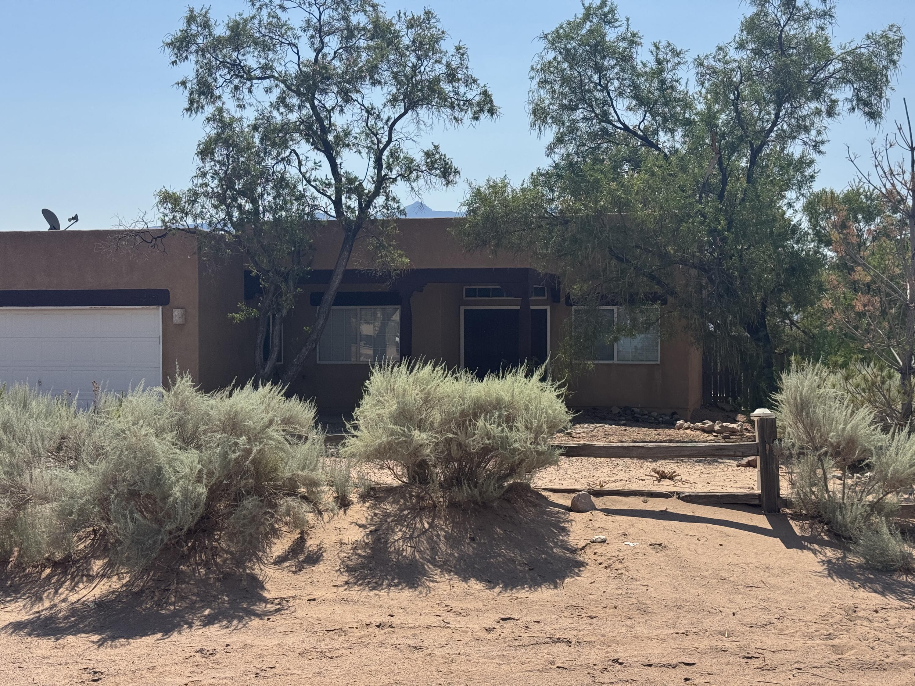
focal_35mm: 48
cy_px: 343
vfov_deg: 30.3
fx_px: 1269
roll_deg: +0.0
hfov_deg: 39.7
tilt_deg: -2.6
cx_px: 458
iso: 64
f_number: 1.78
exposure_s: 1/6410
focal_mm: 6.76
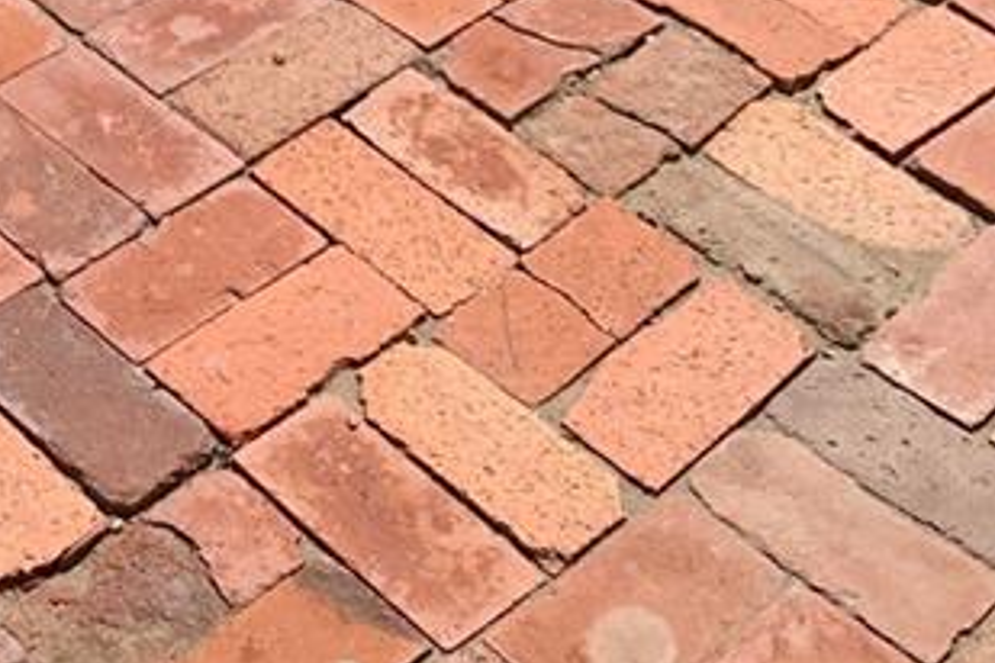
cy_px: -1049
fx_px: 2902
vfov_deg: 10.7
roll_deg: +0.2
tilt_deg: -15.0
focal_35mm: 105
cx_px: 26
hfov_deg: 19.0
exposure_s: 1/4274
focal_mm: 4.25
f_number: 1.8
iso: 25
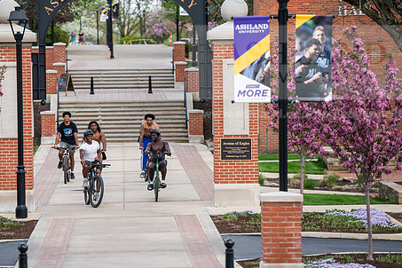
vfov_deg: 6.1
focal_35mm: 224
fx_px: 2501
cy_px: 133
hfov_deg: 9.2
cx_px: 162
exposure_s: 1/640
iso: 200
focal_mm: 175
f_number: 3.5
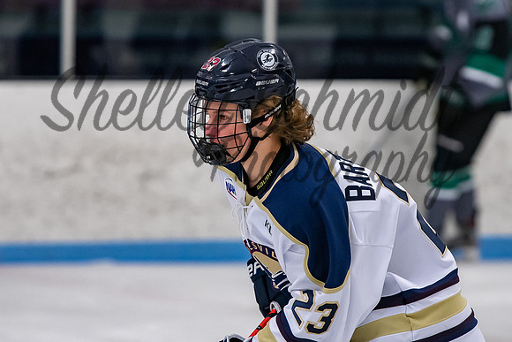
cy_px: 146
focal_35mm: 394
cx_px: 259
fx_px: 5611
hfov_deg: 5.2
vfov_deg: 3.5
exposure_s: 1/800
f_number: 3.5
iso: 2000
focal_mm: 200
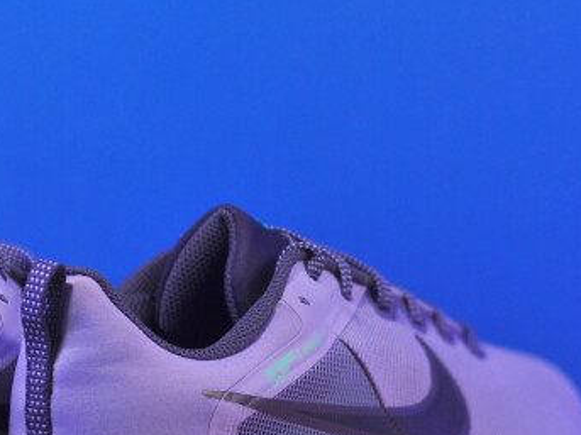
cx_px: 98
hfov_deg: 11.7
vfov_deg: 8.8
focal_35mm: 168
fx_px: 2819
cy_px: 255
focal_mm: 50
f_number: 2.5
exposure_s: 1/320
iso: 250
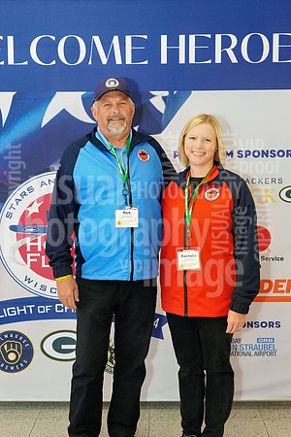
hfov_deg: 23.8
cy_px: 218
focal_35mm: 57
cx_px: 146
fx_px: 691
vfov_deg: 35.1
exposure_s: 1/100
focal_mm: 38
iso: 1600
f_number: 8
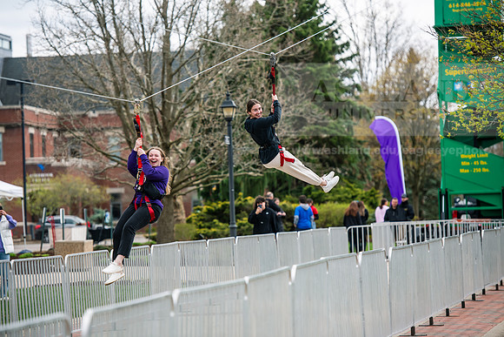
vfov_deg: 8.6
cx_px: 252
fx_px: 2240
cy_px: 168
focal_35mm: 160
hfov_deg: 12.8
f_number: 3.5
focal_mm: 160
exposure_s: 1/1250
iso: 200
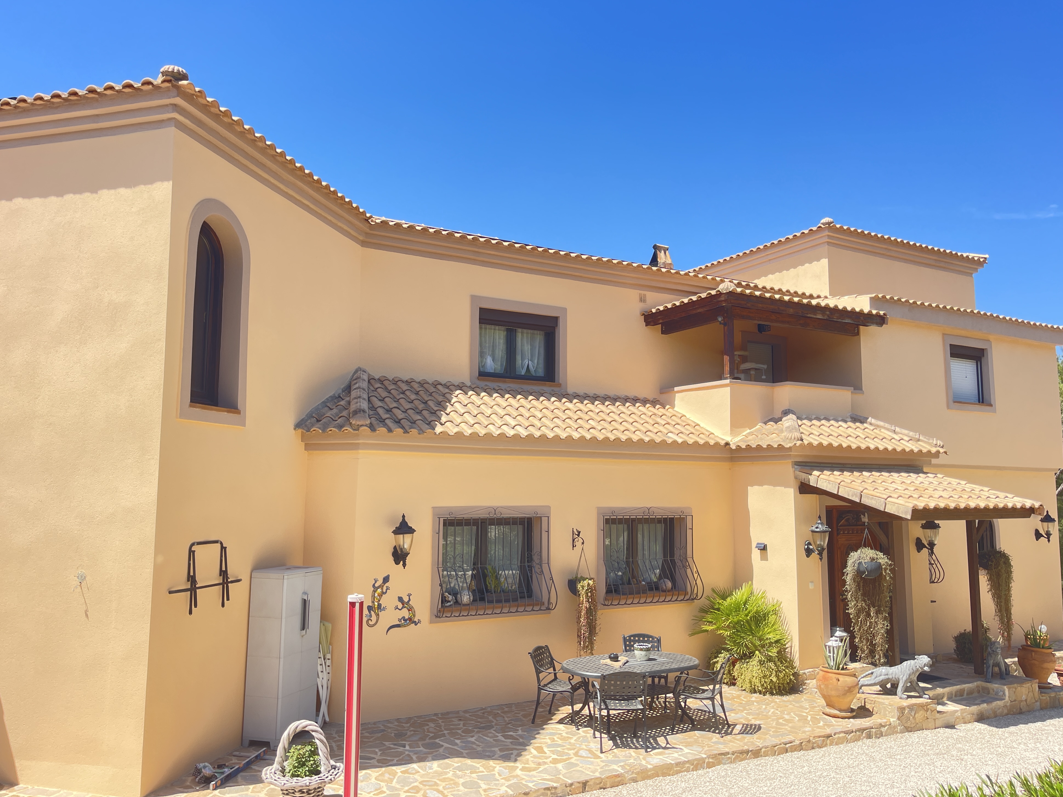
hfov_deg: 67.3
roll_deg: -1.0
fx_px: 798
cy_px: 399
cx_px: 531
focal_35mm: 26
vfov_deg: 53.1
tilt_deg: +7.2
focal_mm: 5.1
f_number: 1.6
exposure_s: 1/938
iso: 32
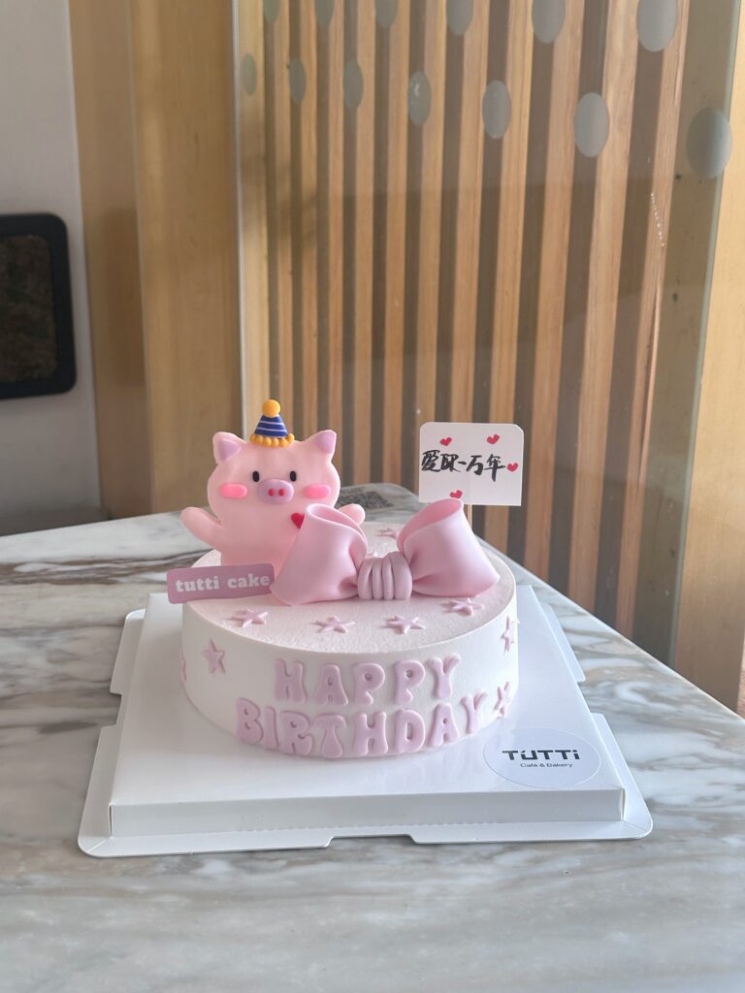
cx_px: 372
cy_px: 496
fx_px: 1377
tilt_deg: -19.1
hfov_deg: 30.3
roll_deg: -1.3
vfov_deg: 39.7
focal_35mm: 48
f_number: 1.78
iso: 50
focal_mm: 6.86
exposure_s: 1/100
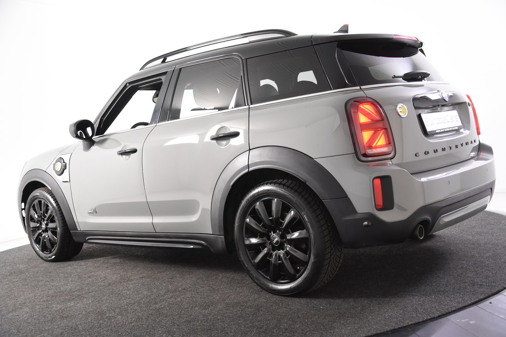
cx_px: 253
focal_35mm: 42
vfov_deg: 31.9
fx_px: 590
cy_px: 168
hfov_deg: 46.4
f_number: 4
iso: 1600
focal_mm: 28
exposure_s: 1/50
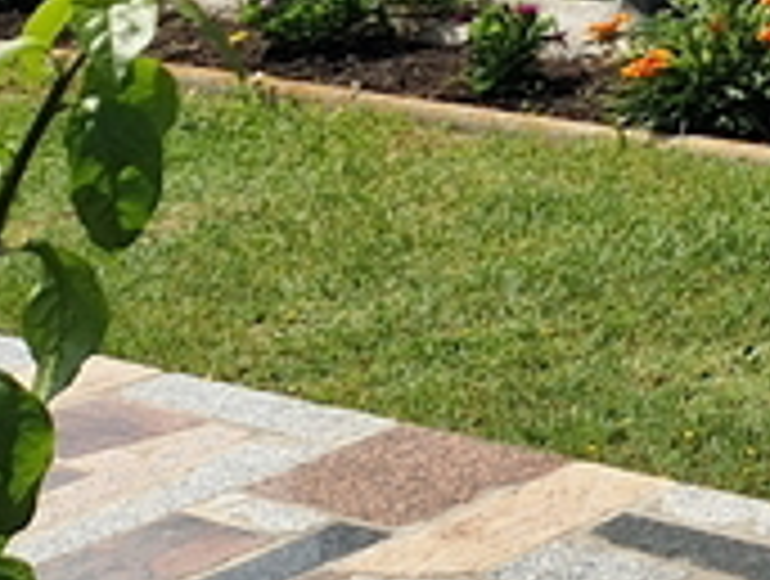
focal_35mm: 161
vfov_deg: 8.6
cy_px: -697
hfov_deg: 9.9
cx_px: 2143
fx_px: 3589
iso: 50
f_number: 1.8
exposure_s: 1/2008
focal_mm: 5.4
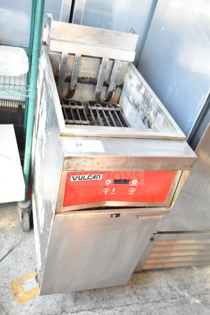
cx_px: 105
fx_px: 289
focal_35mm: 33
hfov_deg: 40.0
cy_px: 158
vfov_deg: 57.2
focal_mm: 22
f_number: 4.5
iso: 1600
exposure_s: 1/80
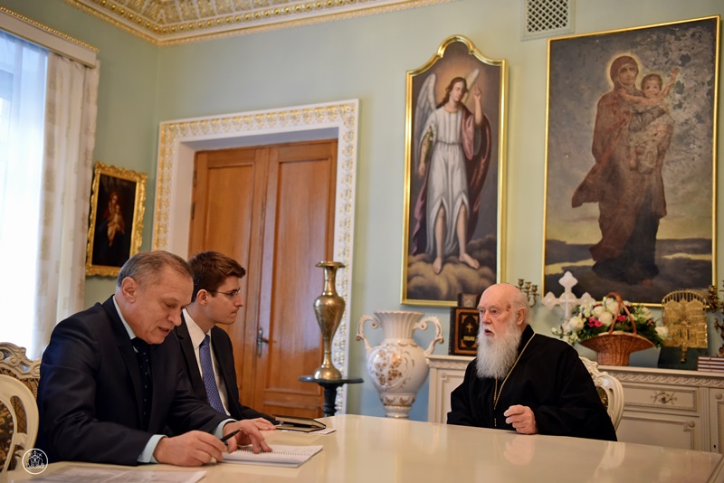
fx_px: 805
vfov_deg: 33.4
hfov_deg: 48.4
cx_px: 362
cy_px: 242
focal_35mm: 40
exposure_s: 1/60
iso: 2800
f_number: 2.8
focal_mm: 40
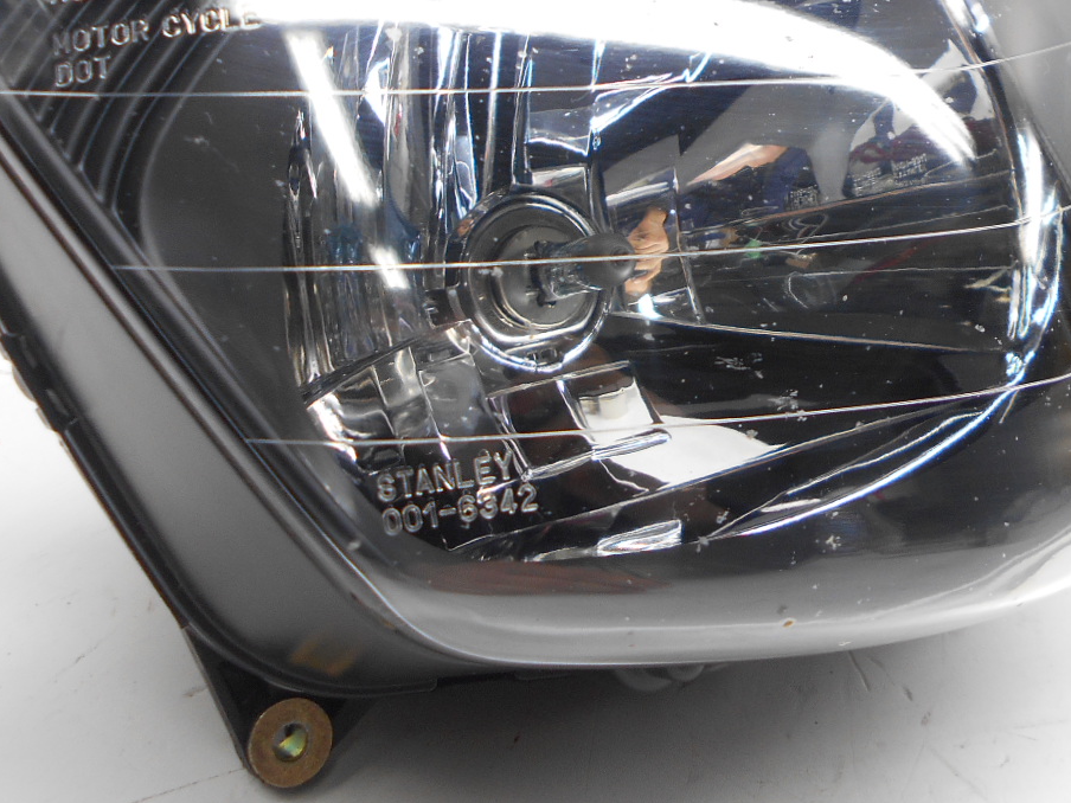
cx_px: 628
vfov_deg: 31.2
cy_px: 237
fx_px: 1423
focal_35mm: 46
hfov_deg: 41.1
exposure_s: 1/30
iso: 110
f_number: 3.2
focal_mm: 4.6
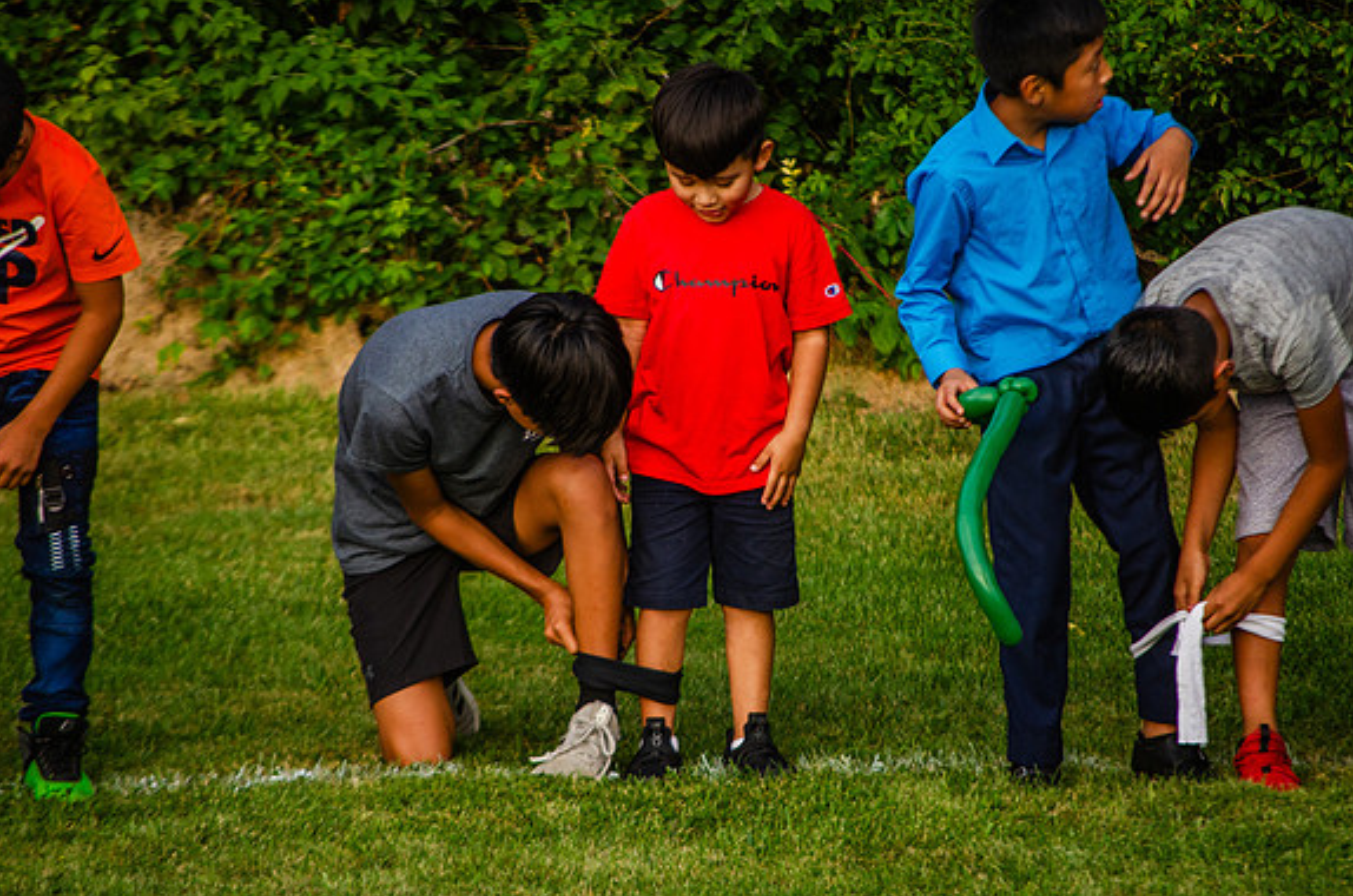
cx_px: 674
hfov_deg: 7.2
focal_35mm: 288
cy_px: 450
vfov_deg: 4.7
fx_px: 10800
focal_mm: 190
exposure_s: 1/500
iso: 280
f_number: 5.6
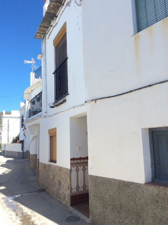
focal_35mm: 32
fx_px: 208
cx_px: 84
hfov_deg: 44.1
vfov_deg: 56.9
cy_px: 112
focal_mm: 3.3
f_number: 2.4
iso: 32
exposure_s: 1/1059
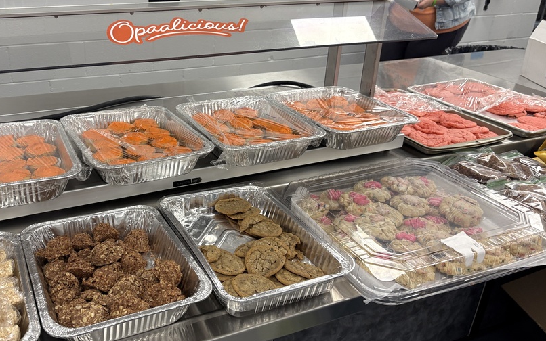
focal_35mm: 35
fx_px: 521
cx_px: 200
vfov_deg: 36.3
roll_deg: -0.6
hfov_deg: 54.6
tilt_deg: -24.2
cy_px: 160
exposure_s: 1/120
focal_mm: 5.96
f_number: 1.6
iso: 80
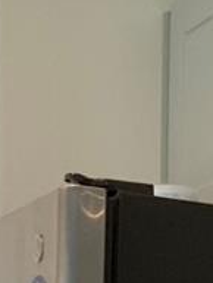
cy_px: 758
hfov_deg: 8.2
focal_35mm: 180
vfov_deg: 9.4
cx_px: 275
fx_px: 1475
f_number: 1.8
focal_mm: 3
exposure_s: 1/60
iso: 50
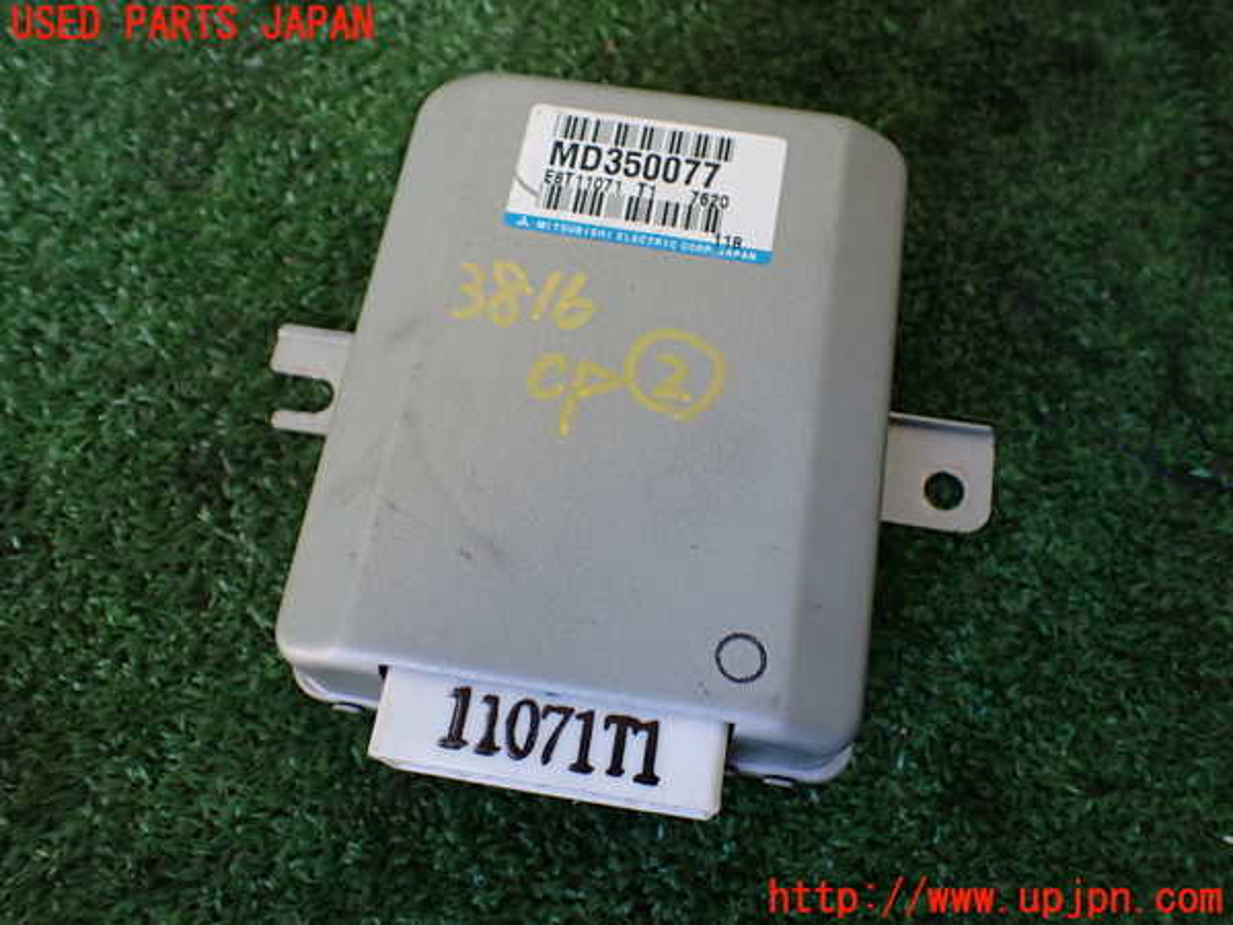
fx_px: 1069
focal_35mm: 30
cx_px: 616
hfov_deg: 60.0
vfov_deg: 46.8
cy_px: 462
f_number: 2.3
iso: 400
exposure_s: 1/125
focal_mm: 5.4
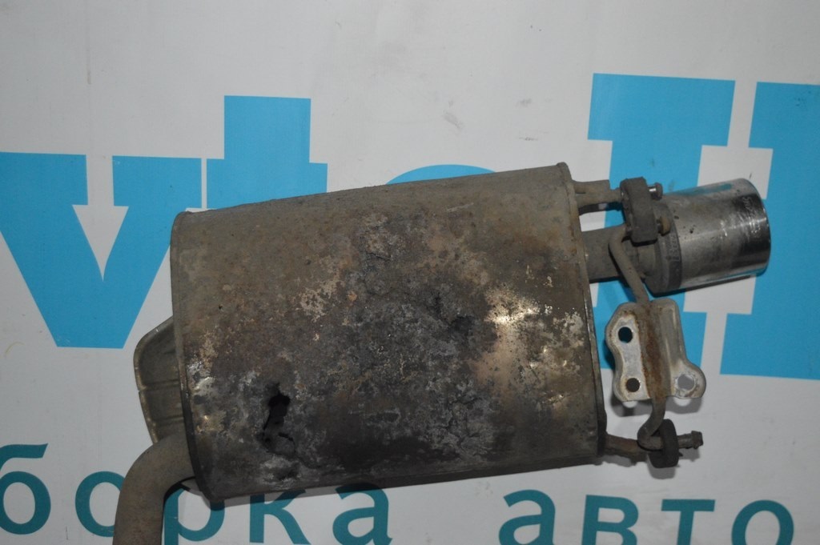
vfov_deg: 26.4
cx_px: 410
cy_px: 272
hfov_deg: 38.9
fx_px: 1161
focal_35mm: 51
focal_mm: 34
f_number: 4.5
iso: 3200
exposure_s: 1/60
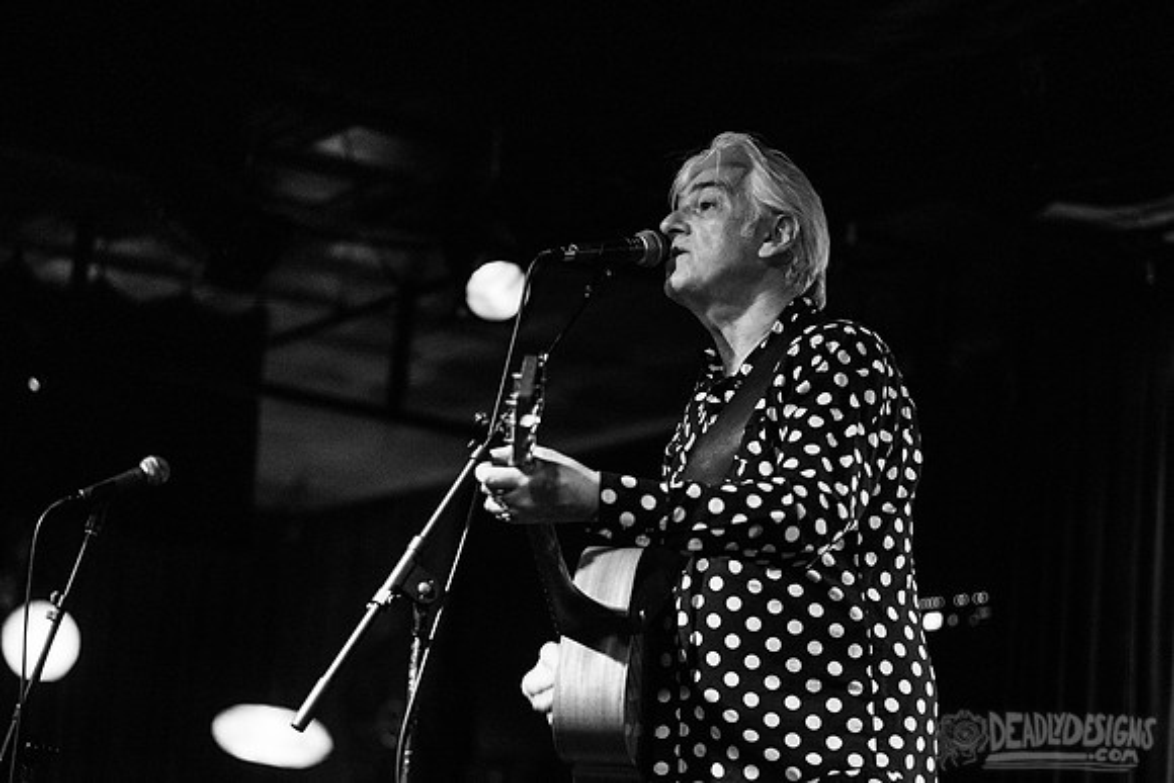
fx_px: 3099
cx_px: 587
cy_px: 392
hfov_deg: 21.5
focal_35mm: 95
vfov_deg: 14.4
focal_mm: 95
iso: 3200
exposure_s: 1/50
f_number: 2.8
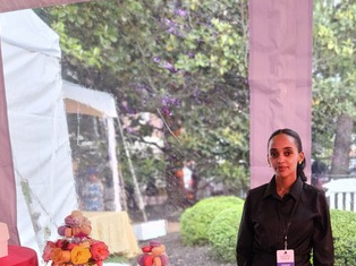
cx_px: 247
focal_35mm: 44
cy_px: 233
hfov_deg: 42.2
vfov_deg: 31.5
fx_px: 452
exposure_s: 1/120
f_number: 1.8
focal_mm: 5.4
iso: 640
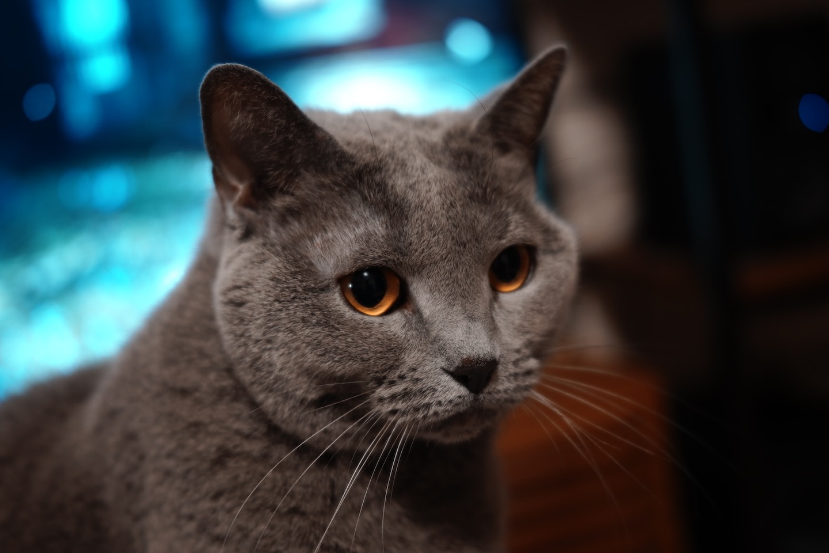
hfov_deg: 39.6
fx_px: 1151
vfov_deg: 27.0
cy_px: 303
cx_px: 404
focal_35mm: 50
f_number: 2.8
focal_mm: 45
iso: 1600
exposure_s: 1/50
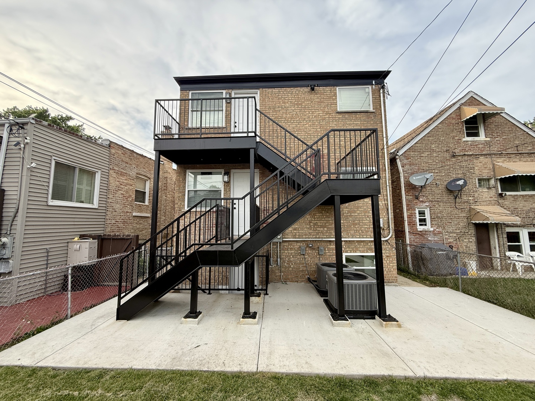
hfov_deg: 102.1
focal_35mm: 14
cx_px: 268
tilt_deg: +5.9
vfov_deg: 85.7
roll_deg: +0.6
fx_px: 216
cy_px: 200
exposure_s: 1/252
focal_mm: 2.22
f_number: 2.2
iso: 64
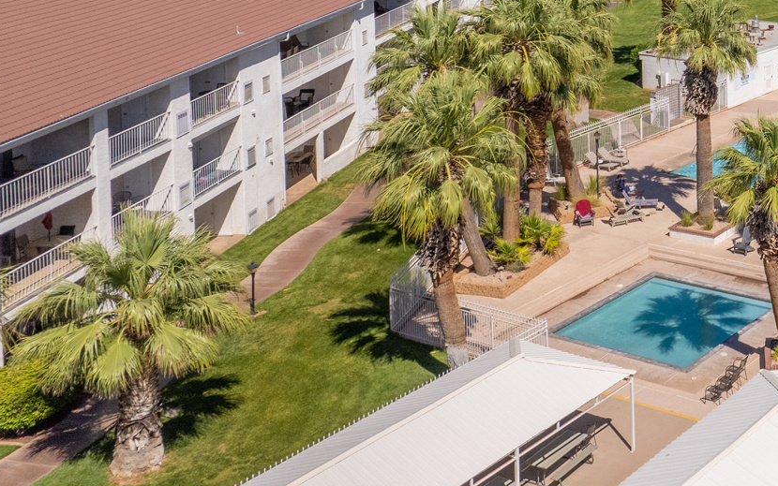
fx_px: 1145
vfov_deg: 21.9
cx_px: 931
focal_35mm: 54
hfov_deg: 31.5
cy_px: -126
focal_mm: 8.38
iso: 100
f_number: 2.8
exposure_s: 1/250
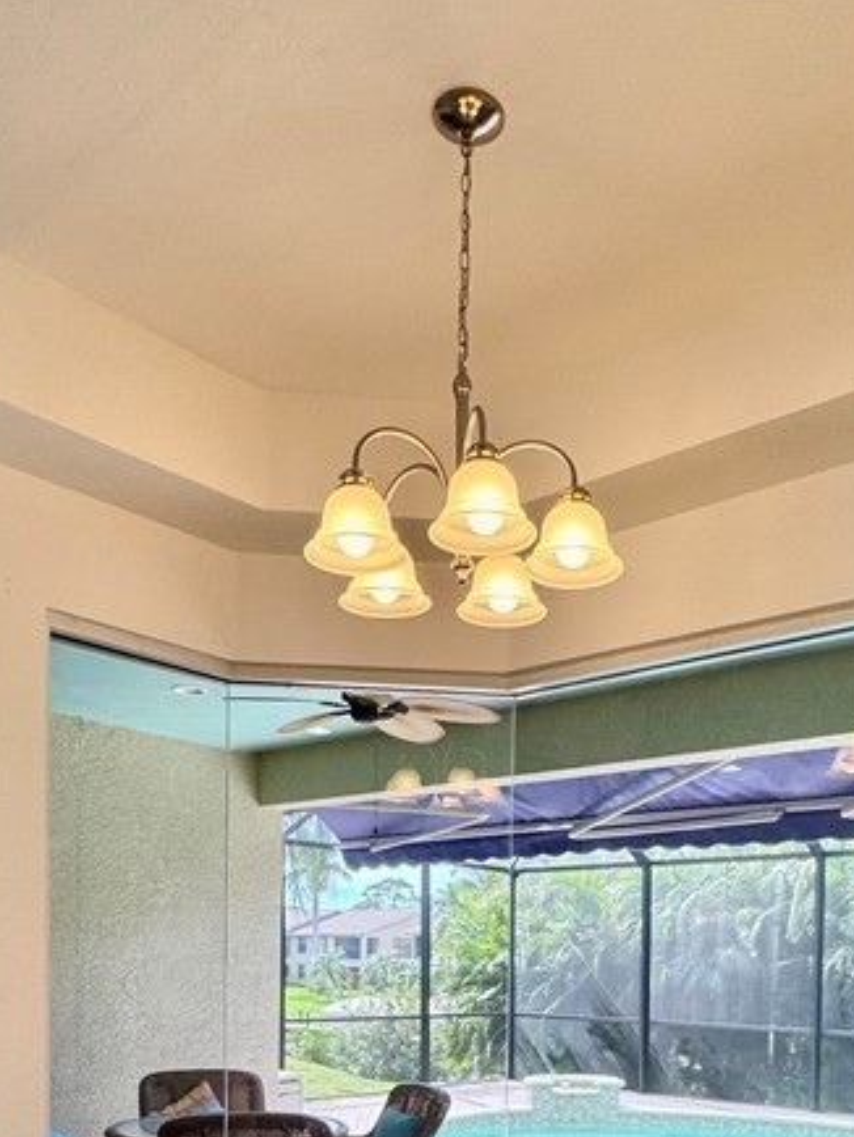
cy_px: 1022
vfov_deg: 49.4
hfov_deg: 42.8
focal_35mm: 33
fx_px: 1084
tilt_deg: -4.0
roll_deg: -0.8
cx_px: 513
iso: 125
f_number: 2.2
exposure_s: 1/120
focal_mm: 2.22
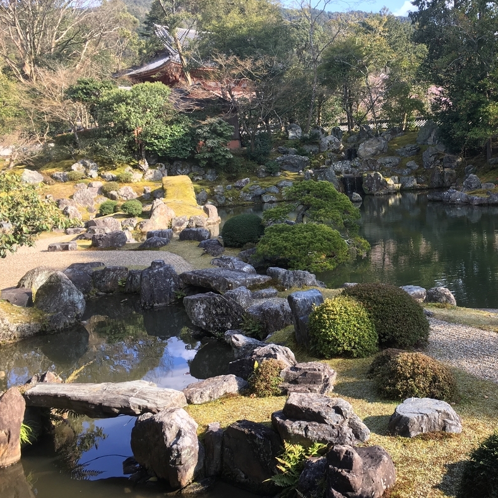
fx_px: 635
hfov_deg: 41.5
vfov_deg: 42.8
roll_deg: +4.7
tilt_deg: -7.0
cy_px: 230
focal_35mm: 39
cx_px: 375
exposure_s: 1/271
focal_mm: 4.15
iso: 25
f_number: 2.2
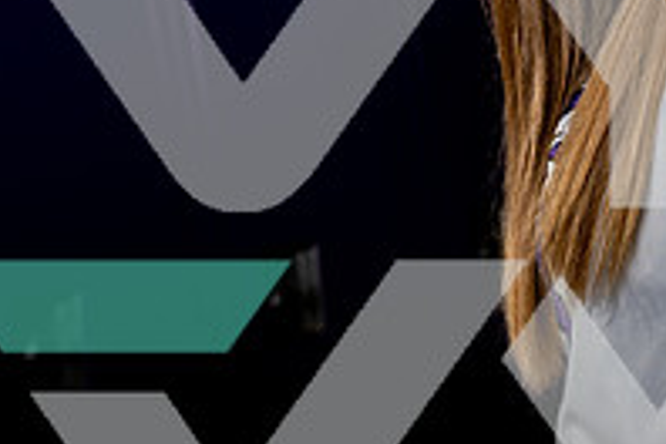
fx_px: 2386
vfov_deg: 10.6
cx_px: 807
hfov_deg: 15.3
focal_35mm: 129
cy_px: 32
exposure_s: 1/250
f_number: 4.5
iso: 200
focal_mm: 44
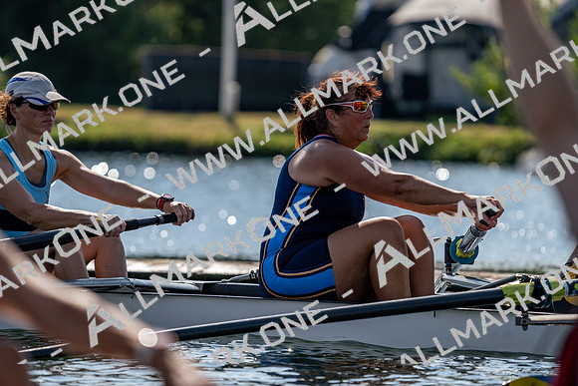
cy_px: 193
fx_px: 6279
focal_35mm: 391
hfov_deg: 5.3
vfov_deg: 3.5
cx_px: 289
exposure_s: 1/1600
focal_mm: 391
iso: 200
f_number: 6.3
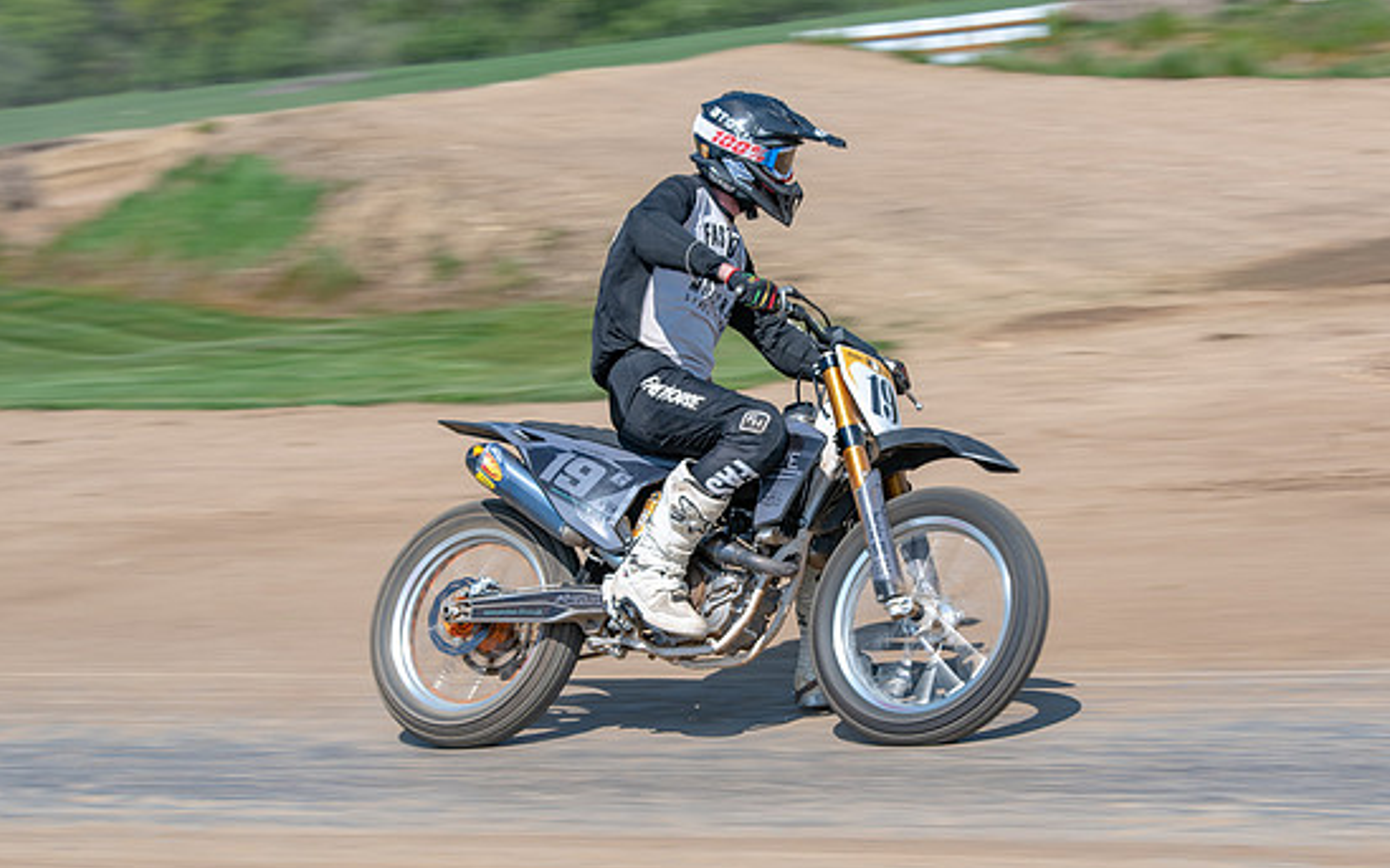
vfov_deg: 11.7
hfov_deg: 18.6
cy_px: 429
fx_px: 4242
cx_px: 815
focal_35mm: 112
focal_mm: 86
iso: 100
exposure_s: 1/160
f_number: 8
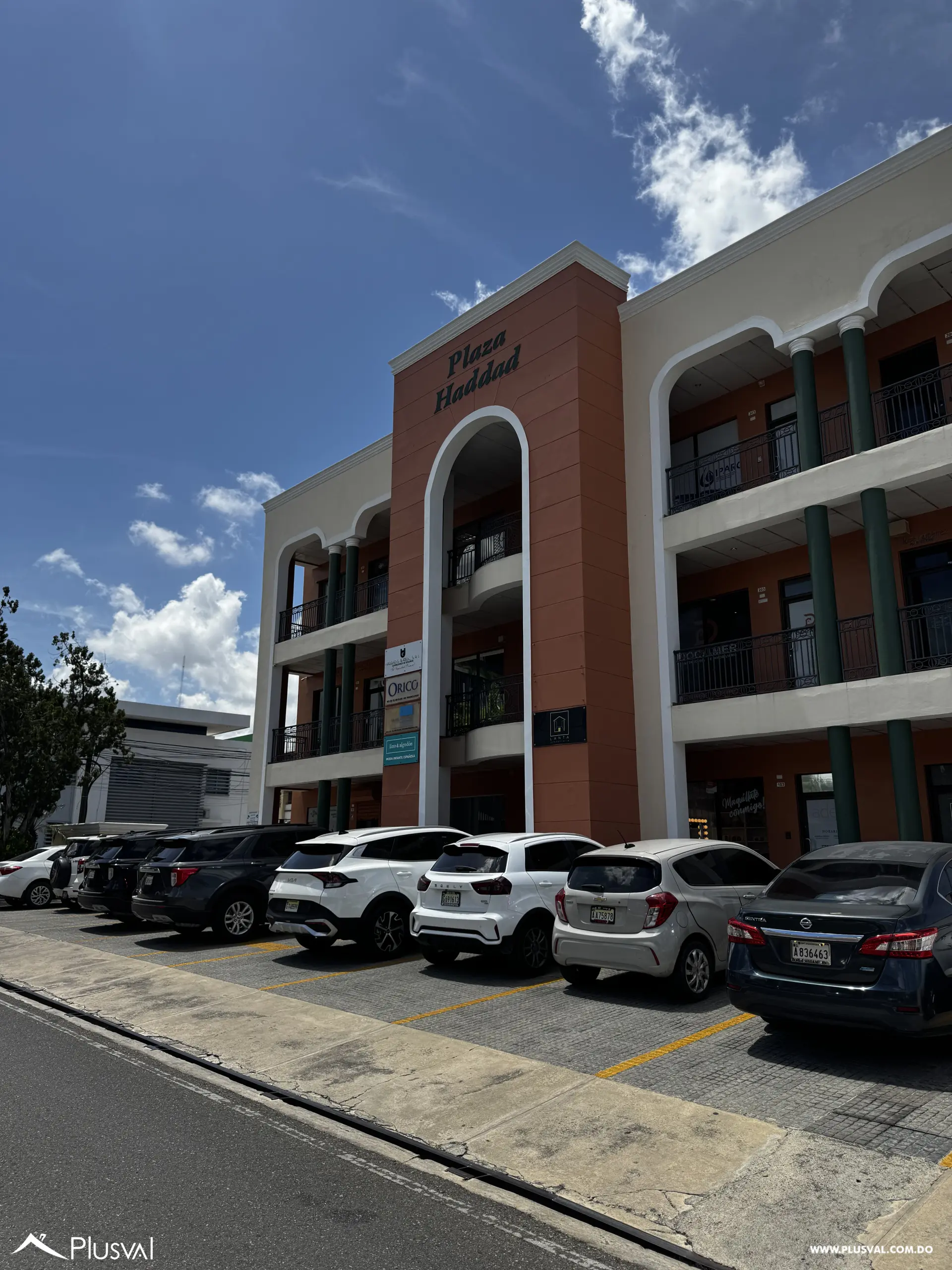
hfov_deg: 56.8
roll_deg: -0.4
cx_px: 476
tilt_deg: +14.9
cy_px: 635
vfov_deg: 71.6
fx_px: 880
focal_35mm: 24
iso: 80
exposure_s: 1/5814
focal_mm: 6.76
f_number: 1.78
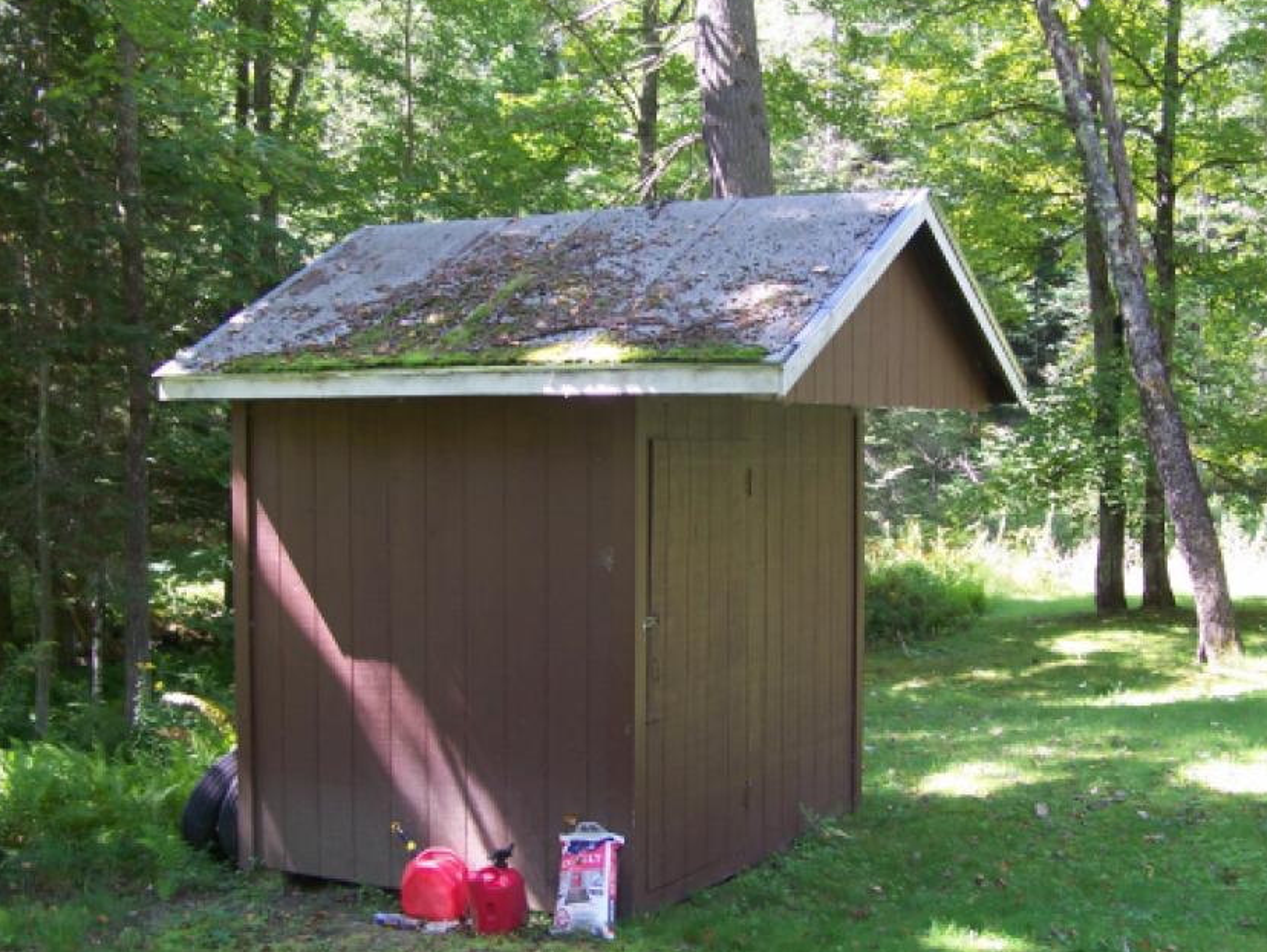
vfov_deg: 30.9
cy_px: 520
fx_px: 1721
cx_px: 635
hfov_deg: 40.4
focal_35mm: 47
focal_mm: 6.3
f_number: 2.8
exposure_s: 1/30
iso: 64
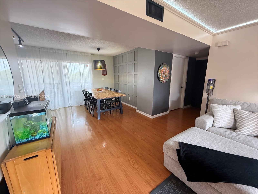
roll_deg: +0.1
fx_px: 104
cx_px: 129
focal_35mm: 14
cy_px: 97
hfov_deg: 102.1
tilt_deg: -11.1
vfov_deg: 85.7
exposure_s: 1/60
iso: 400
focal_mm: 2.22
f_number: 2.2
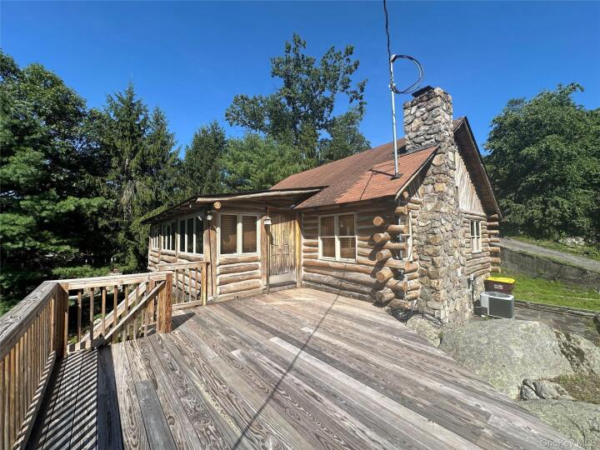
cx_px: 300
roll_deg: +0.2
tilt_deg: +4.4
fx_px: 243
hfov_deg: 102.1
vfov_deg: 85.7
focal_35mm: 14
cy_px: 225
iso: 50
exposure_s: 1/1401
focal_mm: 2.22
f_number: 2.2
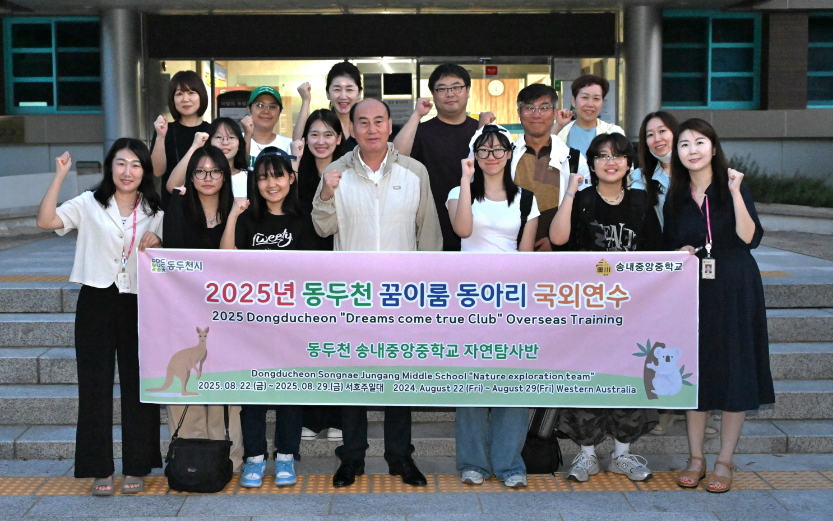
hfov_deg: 54.0
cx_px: 415
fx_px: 817
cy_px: 248
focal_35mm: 36
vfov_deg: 35.3
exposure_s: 1/100
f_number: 4.8
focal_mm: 35
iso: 10000
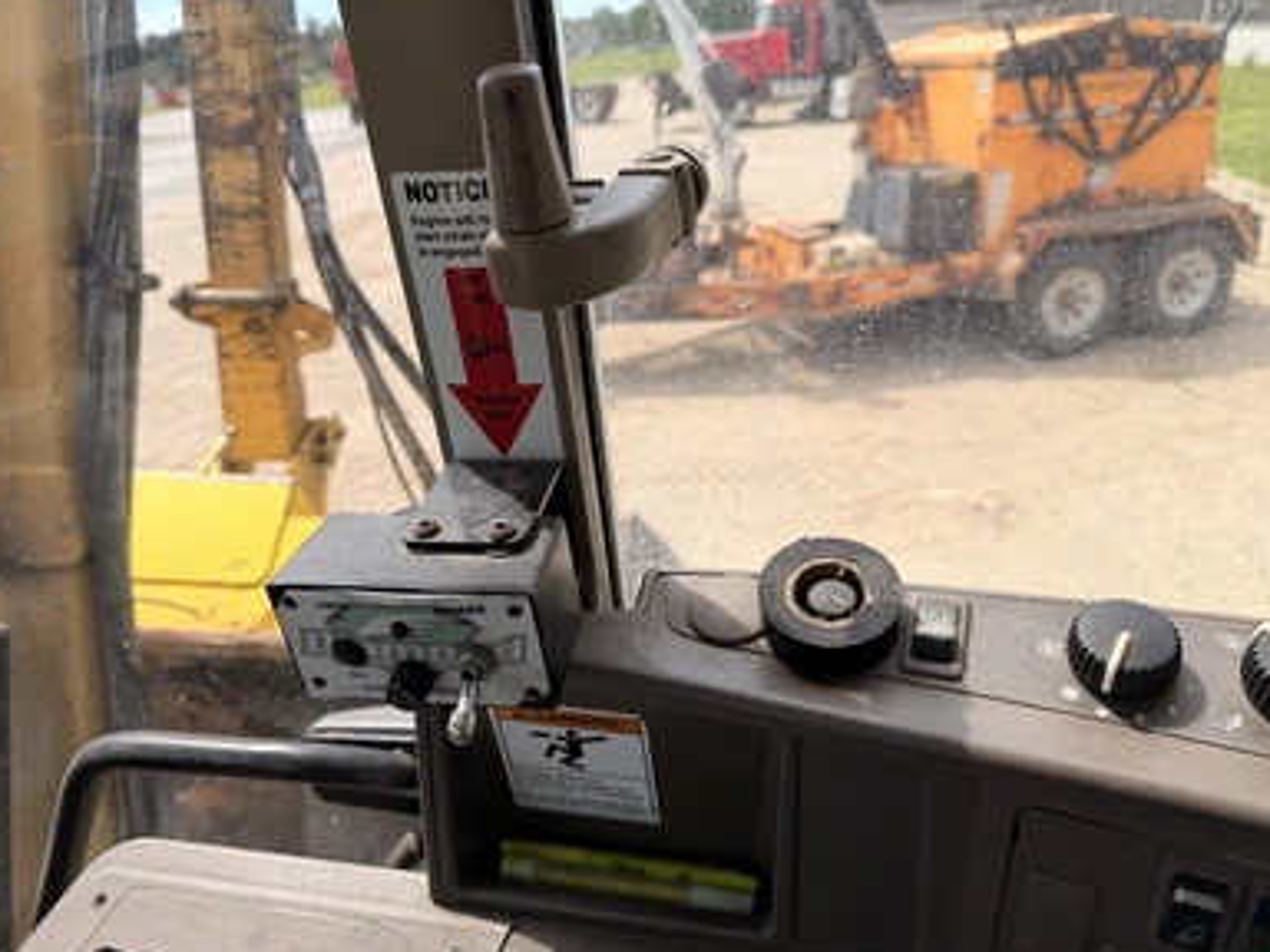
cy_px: 483
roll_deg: +5.6
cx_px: 618
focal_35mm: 25
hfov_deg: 69.4
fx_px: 917
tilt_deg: -23.3
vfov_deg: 54.9
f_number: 1.78
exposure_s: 1/2299
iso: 80
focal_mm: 6.76
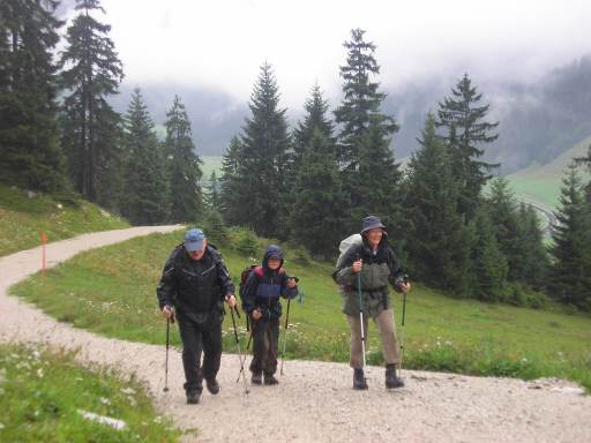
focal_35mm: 77
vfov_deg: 19.1
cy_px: 222
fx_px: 1315
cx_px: 296
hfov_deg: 25.3
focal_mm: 11.8
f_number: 4.1
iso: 88
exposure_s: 1/99.1
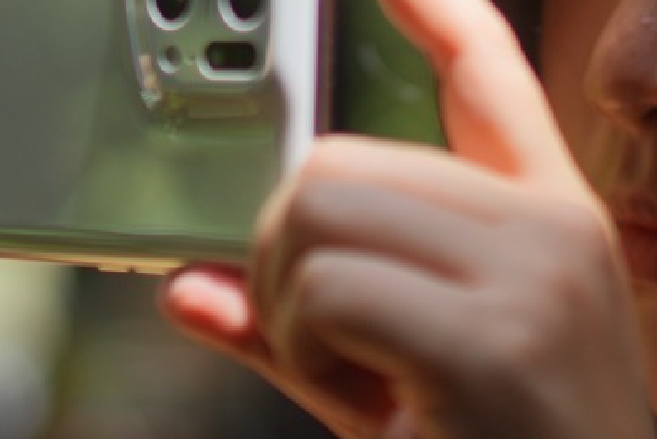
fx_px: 4527
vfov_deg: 5.5
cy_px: 194
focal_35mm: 248
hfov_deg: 8.3
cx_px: 429
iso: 125
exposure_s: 1/4000
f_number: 1.8
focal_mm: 55
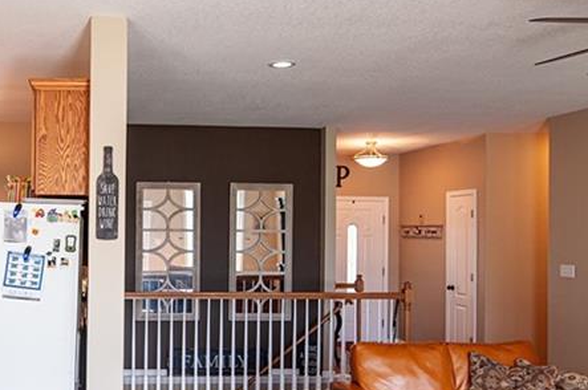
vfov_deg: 35.8
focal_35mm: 37
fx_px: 603
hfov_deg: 49.1
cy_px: 223
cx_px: 121
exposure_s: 1/200
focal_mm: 16
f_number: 4
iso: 320
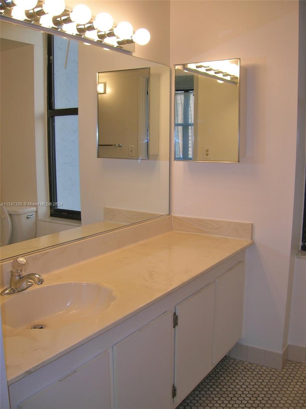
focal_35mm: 34
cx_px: 153
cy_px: 204
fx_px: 402
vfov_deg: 54.0
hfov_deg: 41.7
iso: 50
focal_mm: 5.7
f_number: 2.9
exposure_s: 1/30
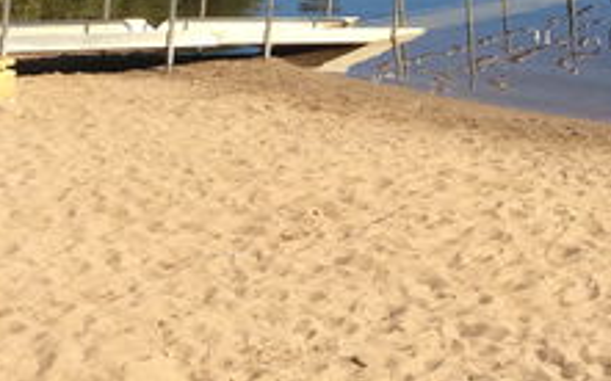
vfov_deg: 12.8
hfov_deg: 20.9
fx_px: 1631
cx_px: 520
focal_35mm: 98
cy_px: -146
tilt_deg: -5.2
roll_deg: +1.2
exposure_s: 1/1167
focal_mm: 3.3
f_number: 2.4
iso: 32
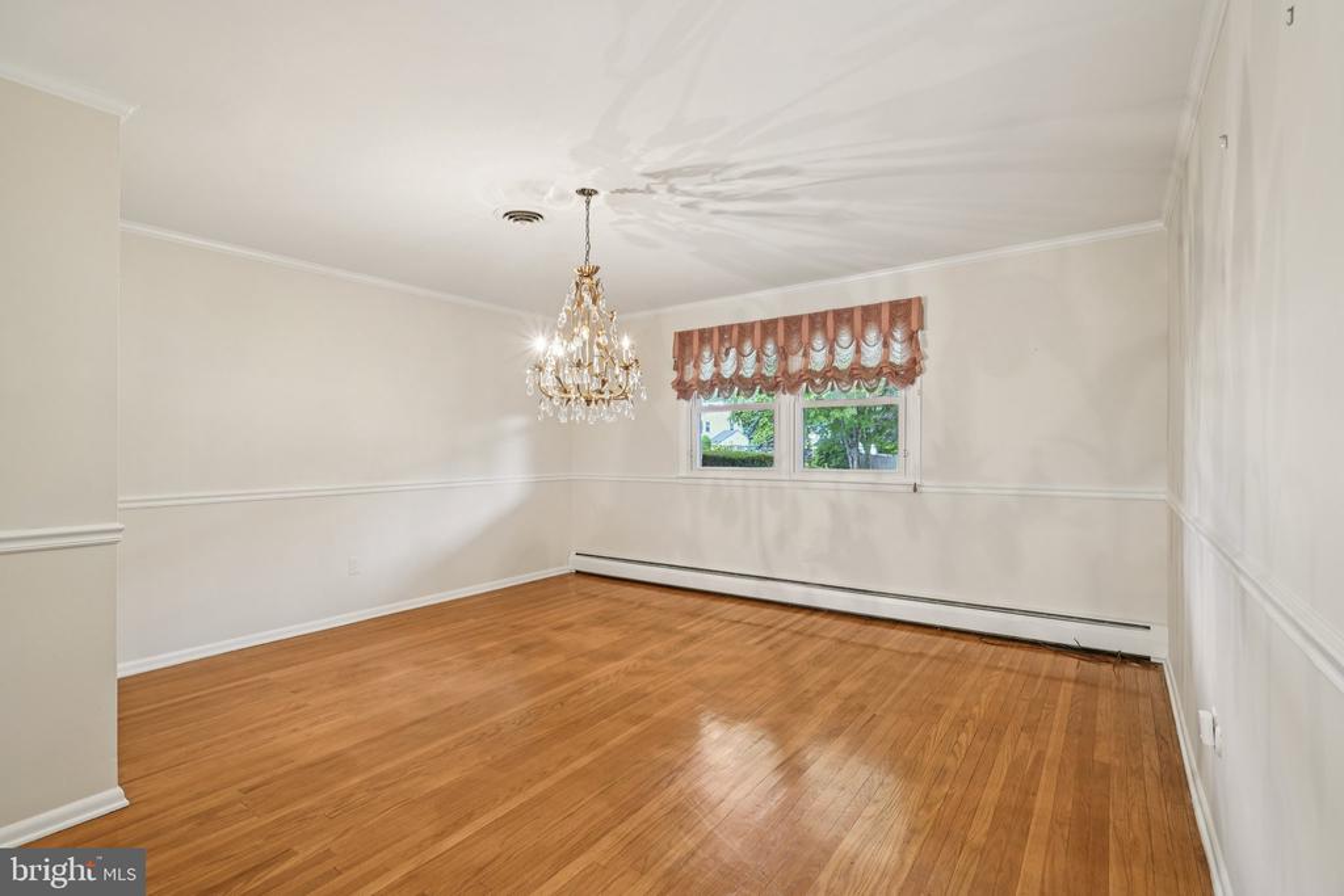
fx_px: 597
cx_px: 672
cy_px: 448
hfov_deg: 96.7
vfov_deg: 73.8
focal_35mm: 16
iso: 400
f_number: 8
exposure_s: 1/4
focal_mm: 16
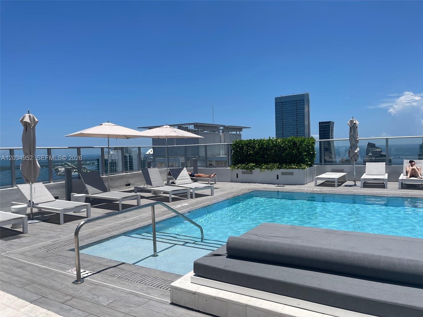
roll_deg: -0.4
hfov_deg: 67.3
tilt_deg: -1.5
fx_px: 318
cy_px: 158
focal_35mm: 26
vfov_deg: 53.1
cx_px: 212
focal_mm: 5.1
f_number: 1.6
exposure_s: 1/6579
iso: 32
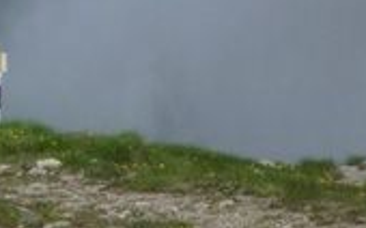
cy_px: -9
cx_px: -380
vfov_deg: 3.8
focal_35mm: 343
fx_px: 3419
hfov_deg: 6.0
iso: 125
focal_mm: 13.4
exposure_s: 1/200
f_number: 5.5
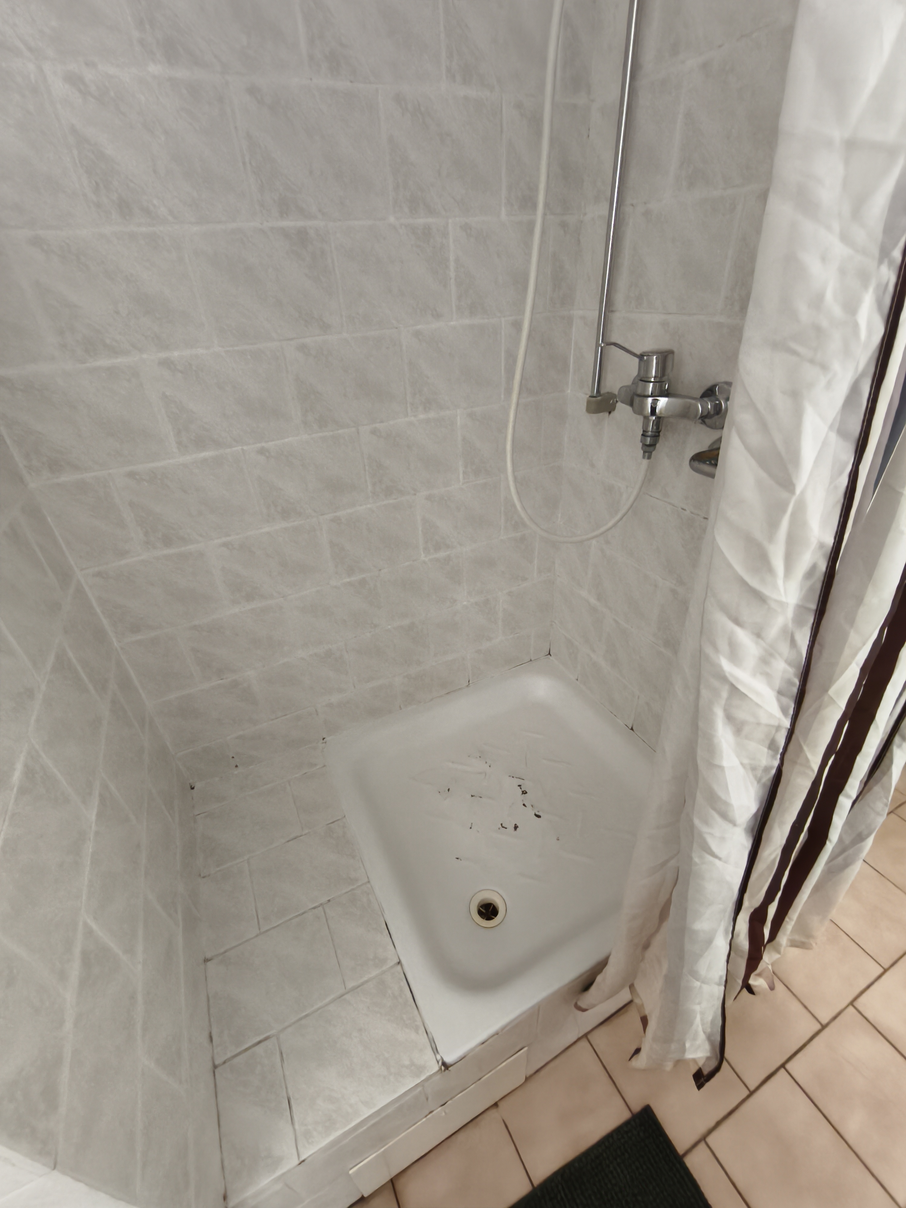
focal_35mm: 15
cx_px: 453
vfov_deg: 98.2
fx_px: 523
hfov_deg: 81.7
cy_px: 604
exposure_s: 1/16.7
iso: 1600
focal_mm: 1.91
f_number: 2.2
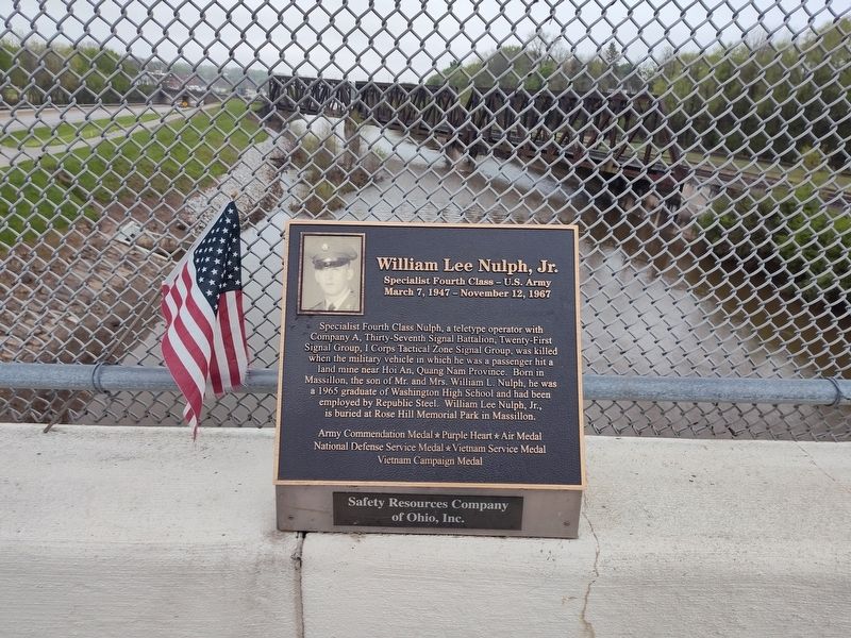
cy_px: 319
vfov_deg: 58.9
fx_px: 565
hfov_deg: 73.9
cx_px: 426
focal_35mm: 23
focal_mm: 5.56
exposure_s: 1/120
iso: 148
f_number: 1.8
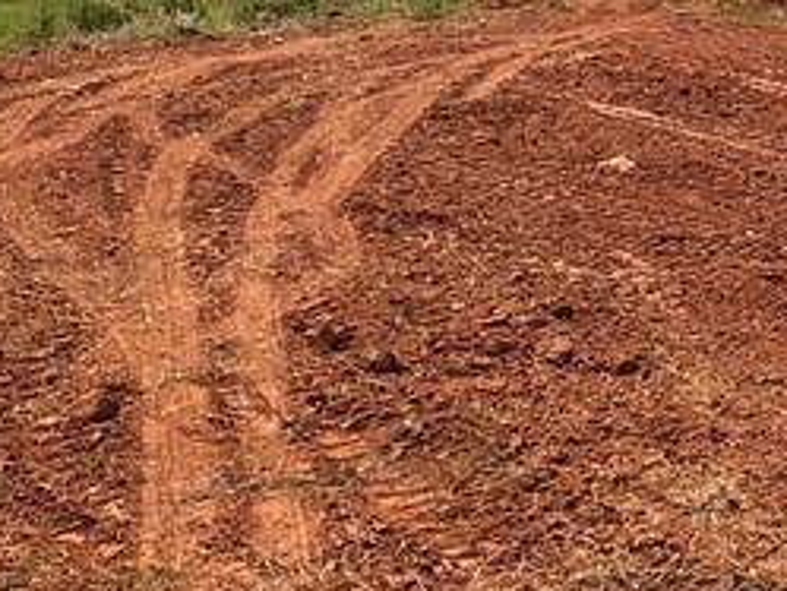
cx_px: 1501
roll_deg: +0.1
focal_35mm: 115
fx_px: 2616
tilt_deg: -4.0
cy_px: 101
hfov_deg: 14.6
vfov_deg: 12.8
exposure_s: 1/2825
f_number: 1.8
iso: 20
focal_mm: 3.99
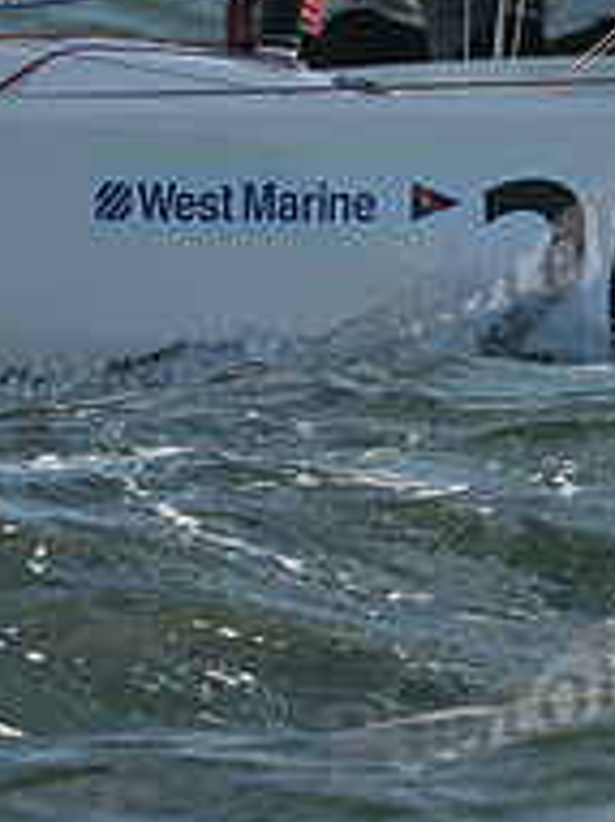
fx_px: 20774
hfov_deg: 1.7
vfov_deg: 2.3
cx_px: 99
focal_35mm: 876
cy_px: 80
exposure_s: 1/1250
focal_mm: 300
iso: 250
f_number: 6.3
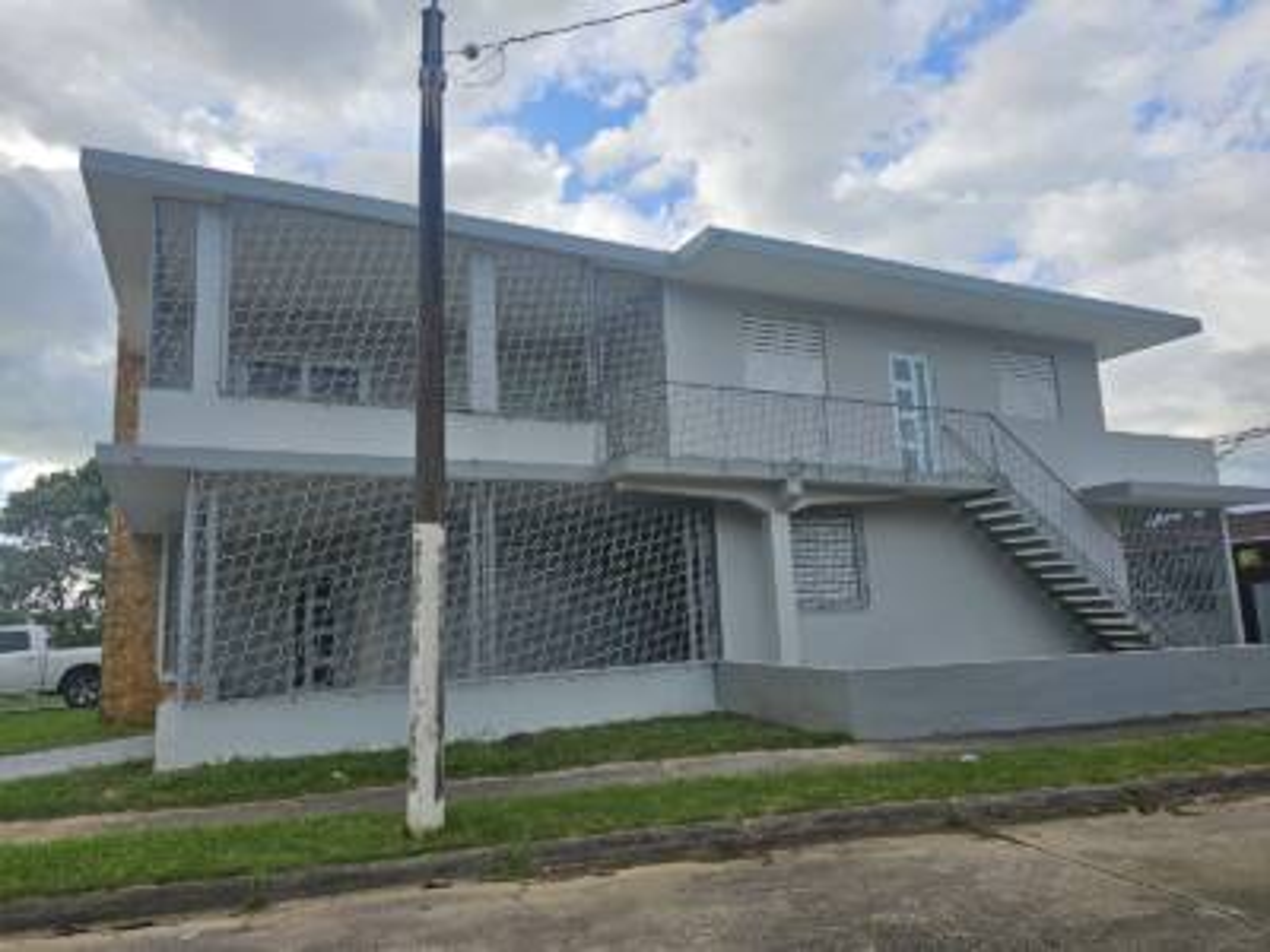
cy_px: 476
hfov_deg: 73.9
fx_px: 844
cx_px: 635
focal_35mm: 23
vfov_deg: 58.9
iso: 12
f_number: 1.7
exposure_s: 1/771
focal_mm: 6.3
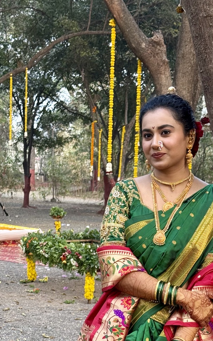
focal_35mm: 84
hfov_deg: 15.5
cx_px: 138
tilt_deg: -6.2
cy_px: 273
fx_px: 780
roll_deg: -2.8
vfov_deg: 24.2
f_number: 1.78
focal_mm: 6.76
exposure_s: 1/91
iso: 100
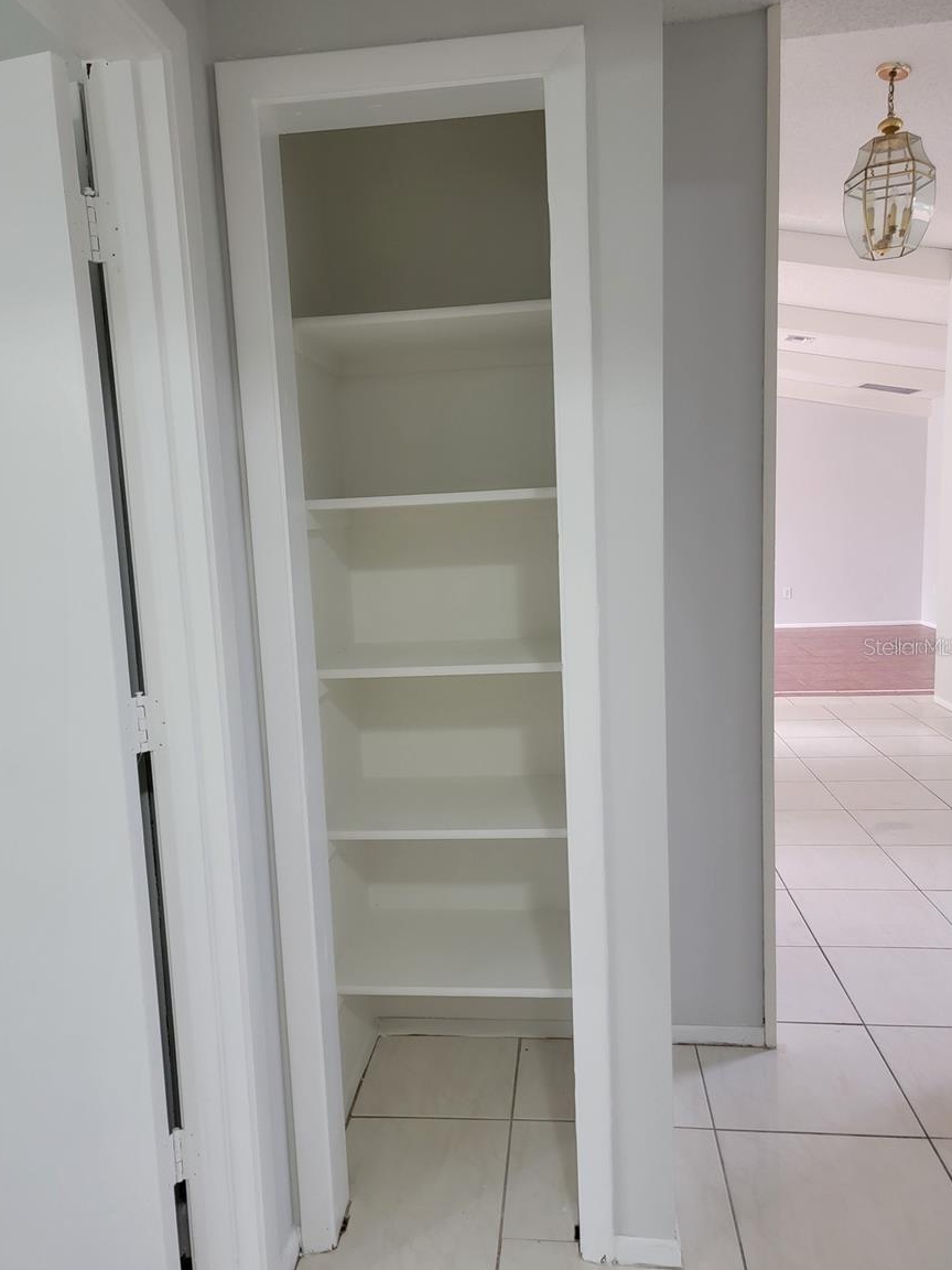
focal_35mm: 25
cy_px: 646
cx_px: 472
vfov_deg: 69.4
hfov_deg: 54.9
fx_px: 917
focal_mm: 6.7
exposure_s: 1/120
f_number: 1.8
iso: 320
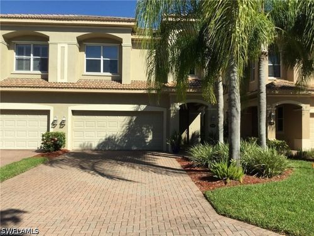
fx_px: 281
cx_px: 157
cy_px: 118
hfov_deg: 58.4
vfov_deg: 45.4
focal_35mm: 31
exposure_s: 1/1381
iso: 25
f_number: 2.4
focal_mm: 3.3
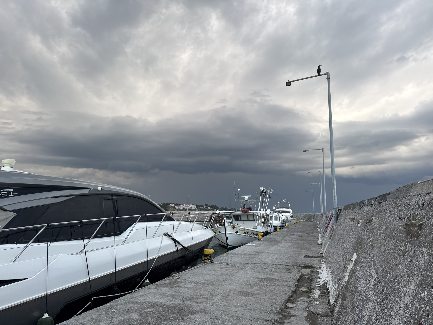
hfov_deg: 71.6
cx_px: 216
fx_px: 300
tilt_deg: +9.8
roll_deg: -0.5
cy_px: 162
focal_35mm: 24
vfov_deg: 56.8
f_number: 1.78
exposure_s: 1/130
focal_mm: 6.76
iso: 50
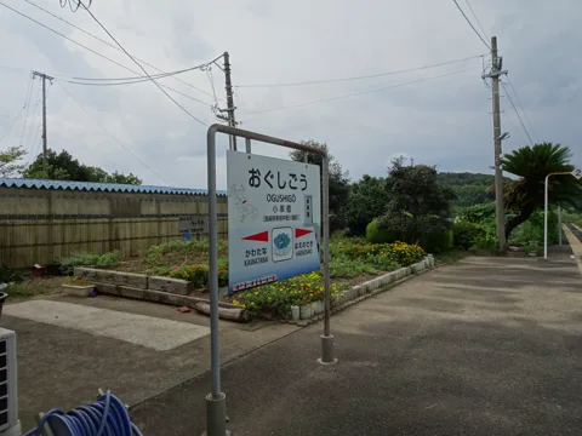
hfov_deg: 71.6
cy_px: 218
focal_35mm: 24
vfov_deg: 56.8
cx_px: 291
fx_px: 404
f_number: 4.5
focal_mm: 4.1
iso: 80
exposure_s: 1/400
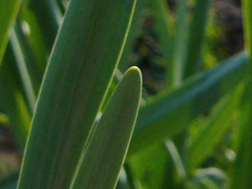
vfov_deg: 9.2
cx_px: 195
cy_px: -111
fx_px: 1136
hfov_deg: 12.6
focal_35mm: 156
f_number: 5.6
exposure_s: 1/200
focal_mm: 5.8
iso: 80
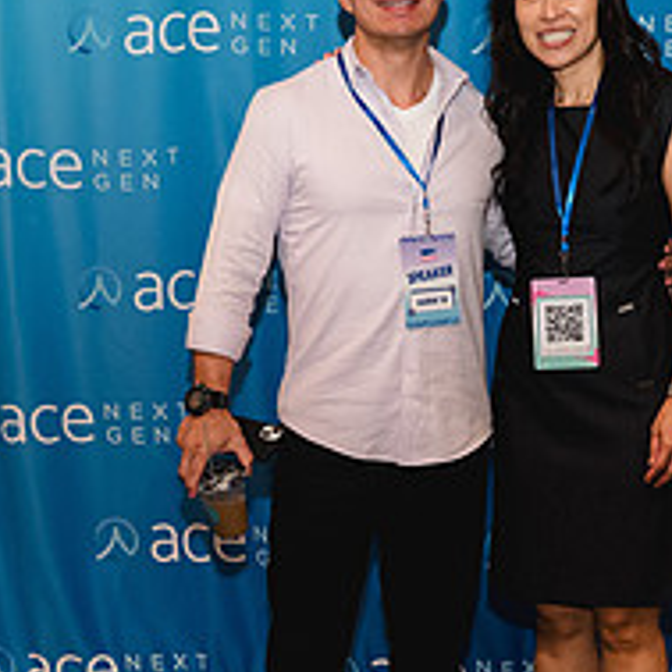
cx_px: 345
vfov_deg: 18.9
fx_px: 2021
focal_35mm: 92
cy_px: 320
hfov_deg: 18.9
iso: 3200
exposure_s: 1/200
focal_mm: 35
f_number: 3.5
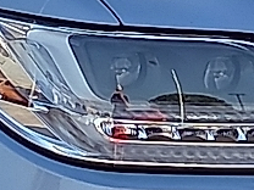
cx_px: -67
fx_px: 2370
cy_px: 57
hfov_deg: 6.1
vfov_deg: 4.6
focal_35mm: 323
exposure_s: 1/1000
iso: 25
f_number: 1.8
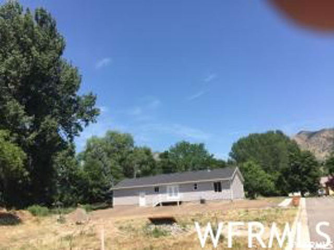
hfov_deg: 61.7
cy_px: 125
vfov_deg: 48.2
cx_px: 167
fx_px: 280
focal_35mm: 29
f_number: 2.2
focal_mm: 4.15
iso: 32
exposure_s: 1/1412
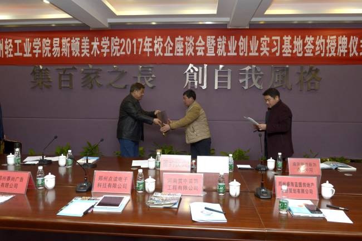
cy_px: 120
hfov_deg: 63.7
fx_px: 292
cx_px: 181
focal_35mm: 29
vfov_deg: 44.9
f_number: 8
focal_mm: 29
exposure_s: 1/60
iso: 1600
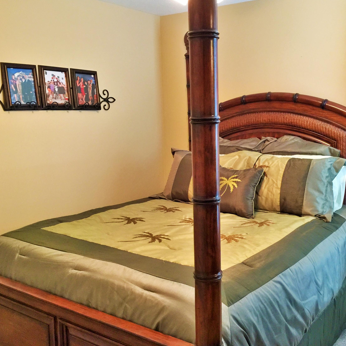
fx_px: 396
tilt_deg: -8.7
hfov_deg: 47.1
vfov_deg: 47.2
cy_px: 173
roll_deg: +3.3
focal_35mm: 35
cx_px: 200
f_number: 2.2
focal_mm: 4.15
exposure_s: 1/10
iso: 125
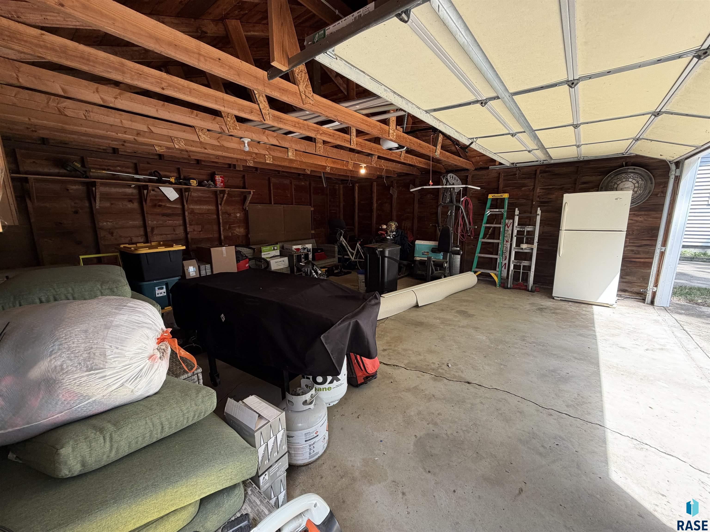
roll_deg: +1.1
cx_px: 355
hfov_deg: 102.1
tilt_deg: -9.5
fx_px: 287
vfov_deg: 85.7
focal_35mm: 14
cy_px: 266
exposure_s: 1/121
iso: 100
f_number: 2.2
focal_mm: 2.22
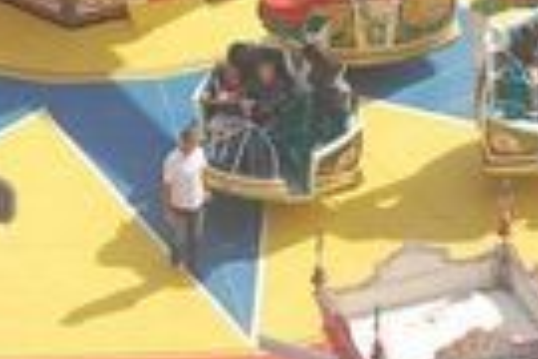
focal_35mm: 427
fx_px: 6379
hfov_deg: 4.8
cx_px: 147
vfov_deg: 3.2
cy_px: -291
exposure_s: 1/500
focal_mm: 75
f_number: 5.6
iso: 320
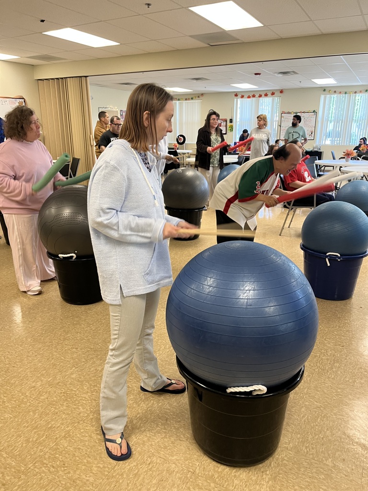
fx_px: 369
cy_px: 246
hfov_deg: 53.1
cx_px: 184
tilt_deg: -23.0
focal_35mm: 26
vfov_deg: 67.3
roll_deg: +3.0
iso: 100
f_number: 1.6
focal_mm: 5.1
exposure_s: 1/60
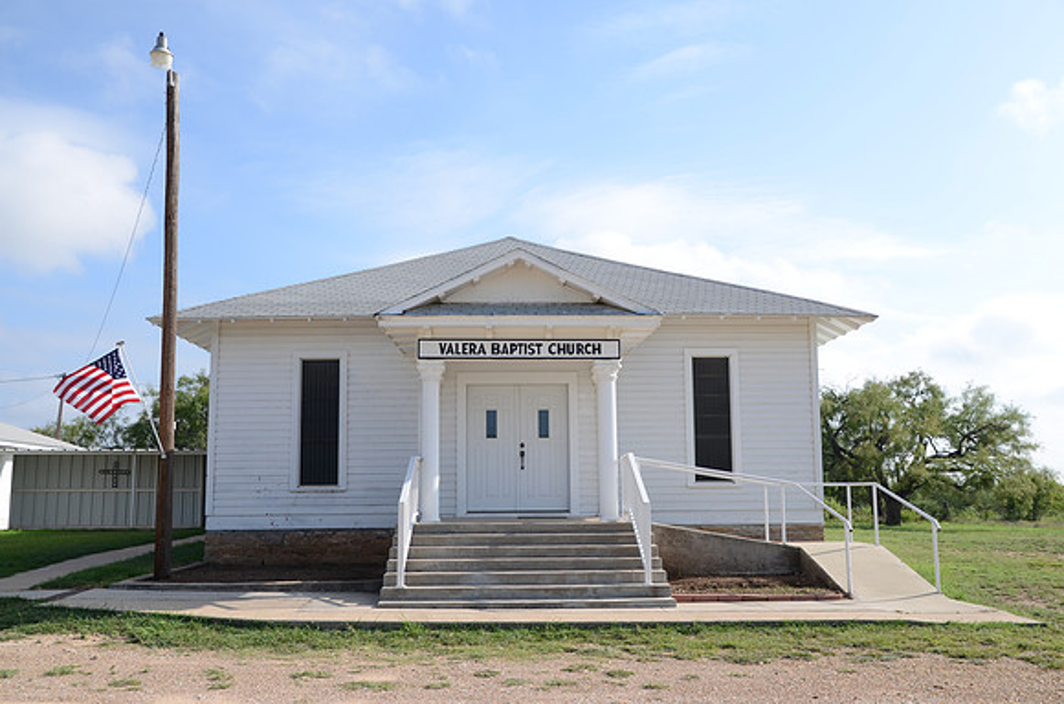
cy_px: 352
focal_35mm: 36
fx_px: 1062
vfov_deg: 36.7
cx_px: 532
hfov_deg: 53.2
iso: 100
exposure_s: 1/320
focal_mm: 24
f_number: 7.1
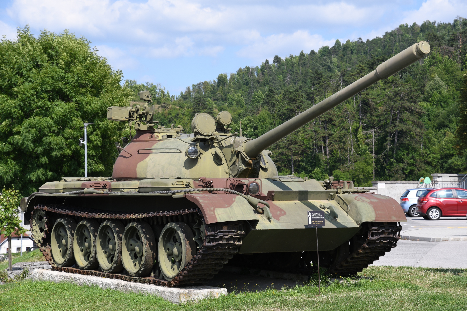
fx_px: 1090
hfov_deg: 24.2
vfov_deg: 16.3
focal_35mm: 84
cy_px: 156
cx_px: 234
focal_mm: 56
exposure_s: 1/800
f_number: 7.1
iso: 200
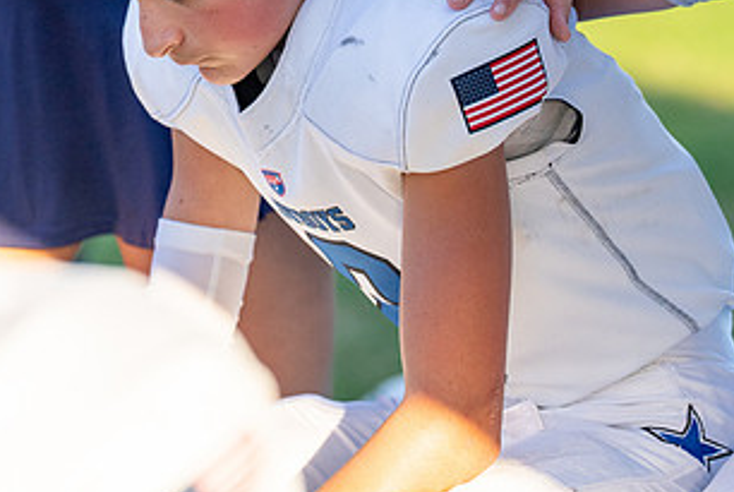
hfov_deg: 5.1
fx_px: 8167
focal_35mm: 400
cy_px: -5
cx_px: 240
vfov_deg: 3.4
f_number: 2.8
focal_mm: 154
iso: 320
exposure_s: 1/2000
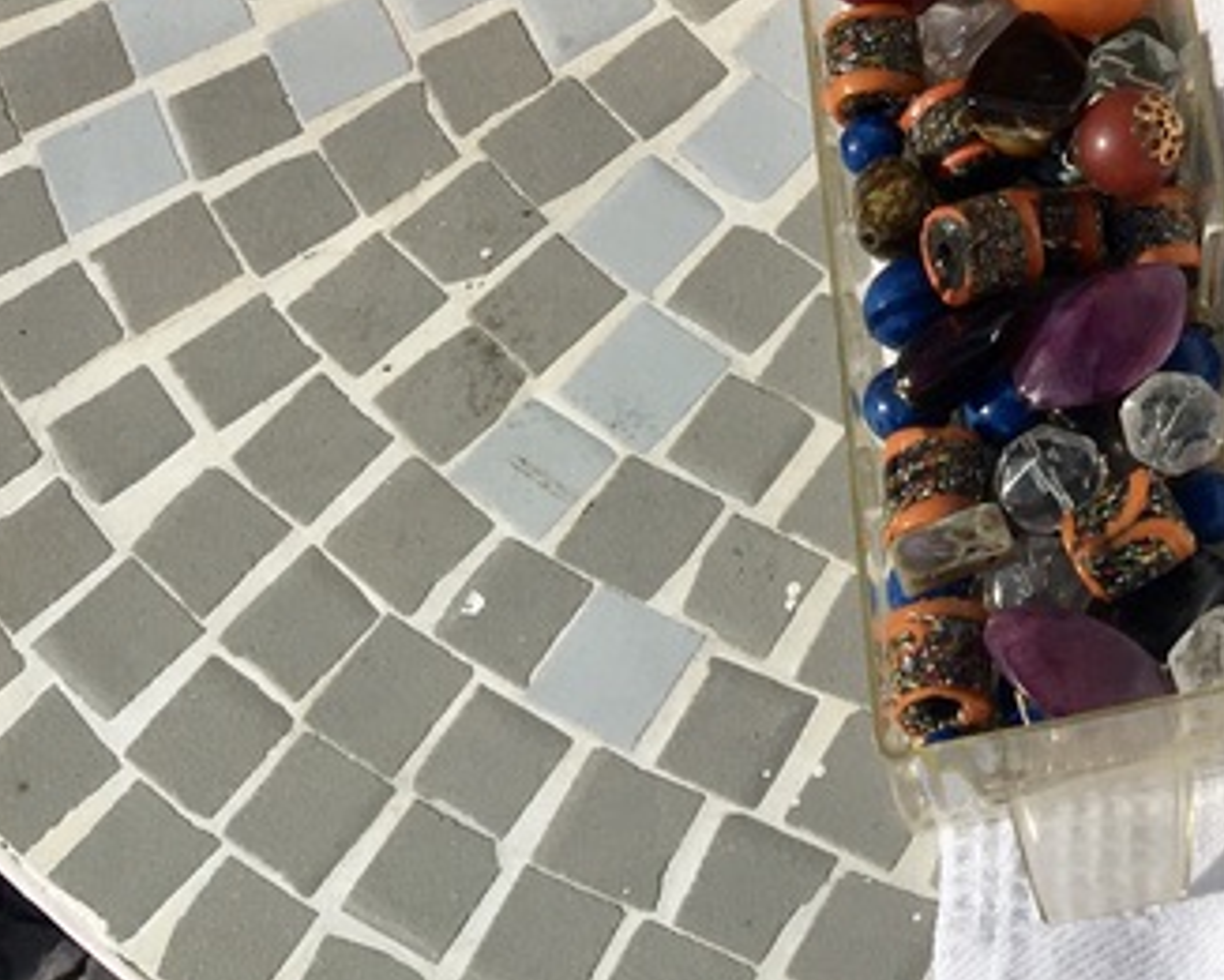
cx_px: 1742
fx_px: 3225
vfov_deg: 16.5
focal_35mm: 89
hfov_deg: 19.3
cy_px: -222
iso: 25
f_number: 2.2
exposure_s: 1/3846
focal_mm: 4.15
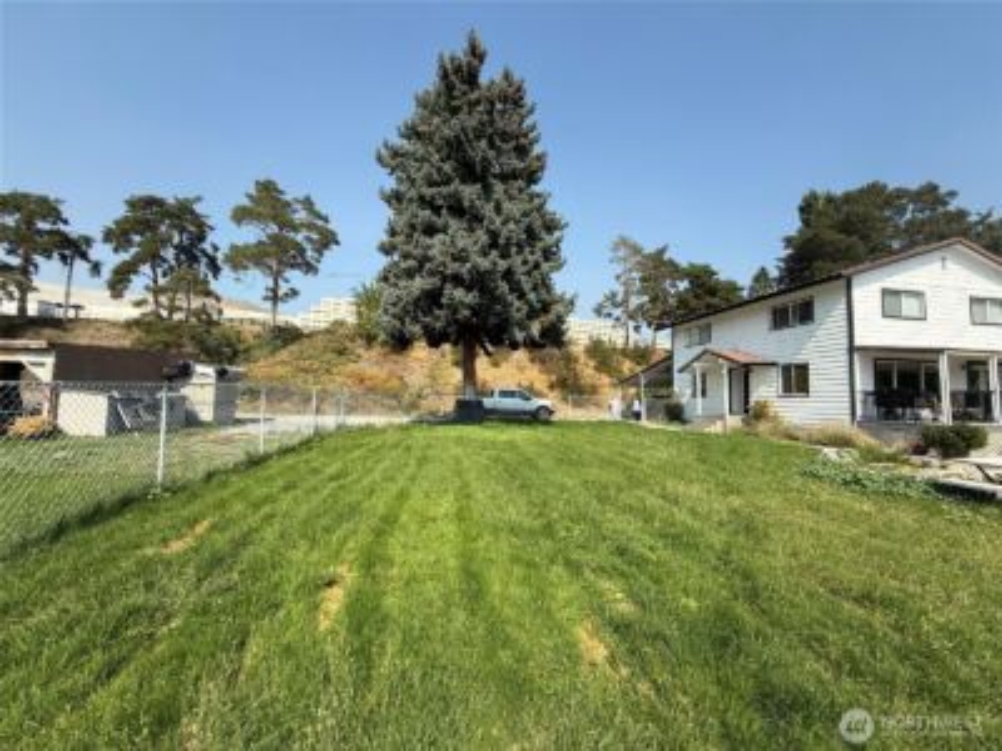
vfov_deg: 85.7
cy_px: 376
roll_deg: -1.0
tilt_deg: +4.0
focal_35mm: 14
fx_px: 405
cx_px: 501
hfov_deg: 102.1
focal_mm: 2.22
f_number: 2.2
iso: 50
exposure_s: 1/1534
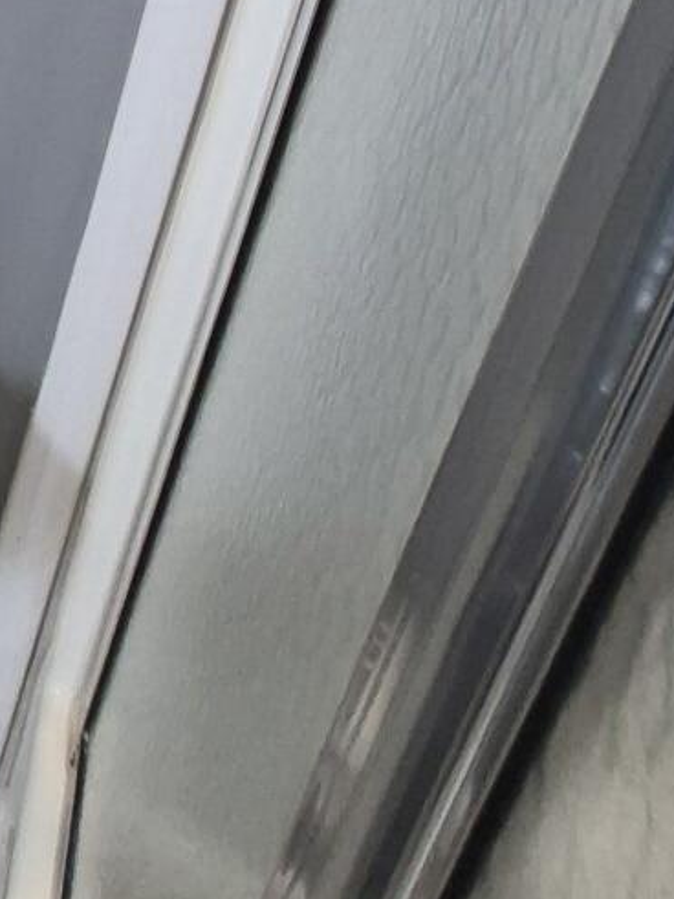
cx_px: -489
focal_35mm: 53
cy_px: -650
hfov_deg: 20.6
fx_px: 1377
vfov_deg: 23.1
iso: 320
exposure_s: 1/60
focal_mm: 1.74
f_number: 2.2
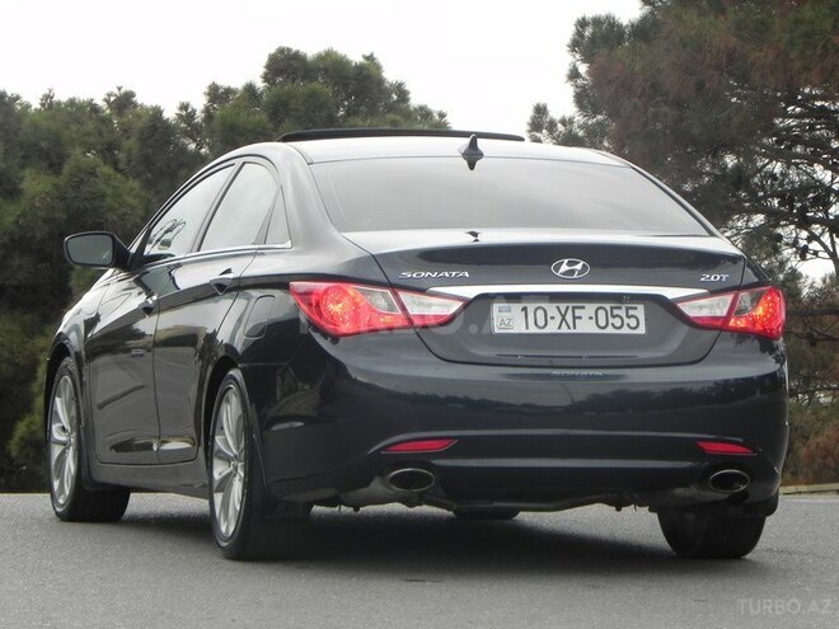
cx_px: 420
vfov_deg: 7.0
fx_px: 5138
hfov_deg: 9.3
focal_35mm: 212
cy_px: 314
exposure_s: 1/63.7
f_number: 8
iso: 160
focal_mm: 37.7
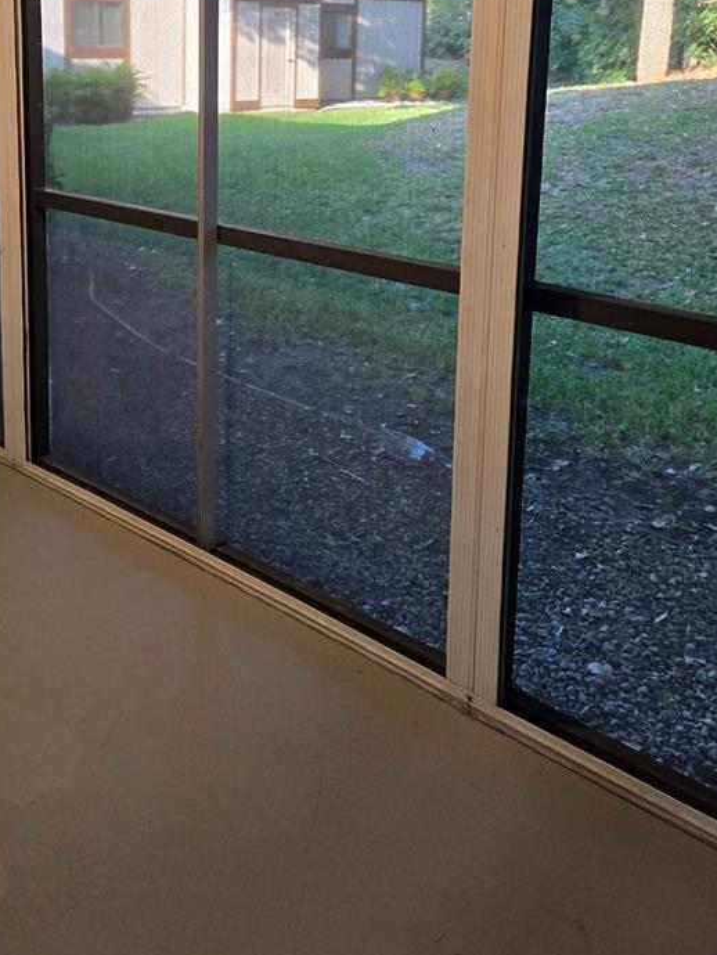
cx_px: 255
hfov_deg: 35.7
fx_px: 1104
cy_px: 212
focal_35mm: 40
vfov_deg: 44.8
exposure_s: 1/120
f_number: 1.8
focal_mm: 5.4
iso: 400
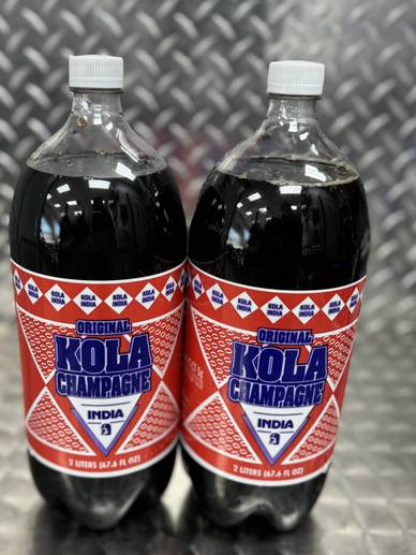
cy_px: 310
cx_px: 166
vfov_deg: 53.8
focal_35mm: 34
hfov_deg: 41.6
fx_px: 545
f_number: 1.78
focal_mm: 6.86
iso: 125
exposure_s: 1/60
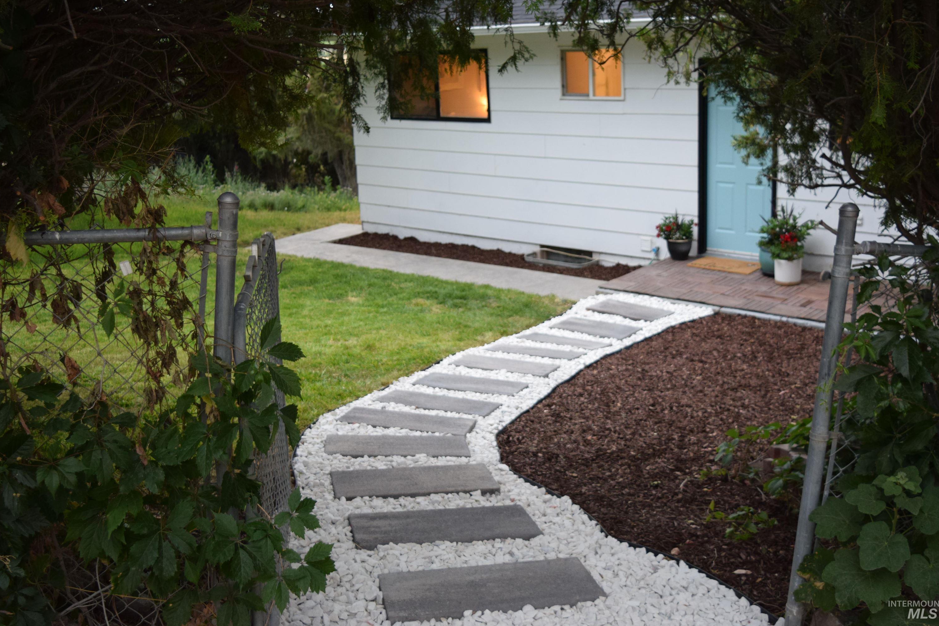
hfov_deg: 48.5
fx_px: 1043
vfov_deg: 33.4
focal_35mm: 40
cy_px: 315
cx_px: 479
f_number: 4
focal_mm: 26
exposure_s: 1/60
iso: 900
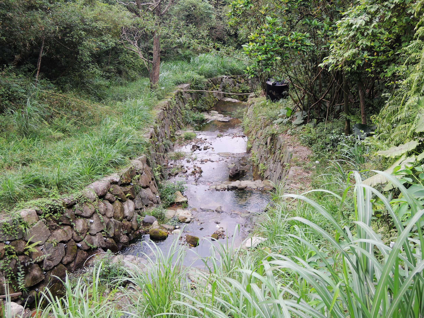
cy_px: 159
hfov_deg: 42.1
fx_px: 551
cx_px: 212
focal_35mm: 45
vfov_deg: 32.2
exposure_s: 1/60
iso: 100
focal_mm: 8.1
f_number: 3.5
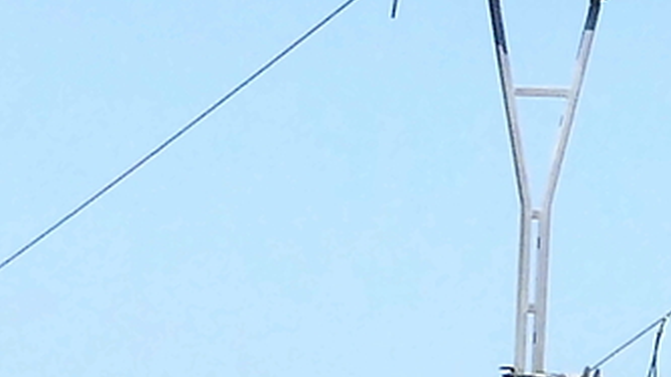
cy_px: 958
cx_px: 1511
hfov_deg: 5.2
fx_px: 7256
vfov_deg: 2.9
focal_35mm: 408
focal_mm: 29.8
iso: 500
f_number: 10
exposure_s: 1/800
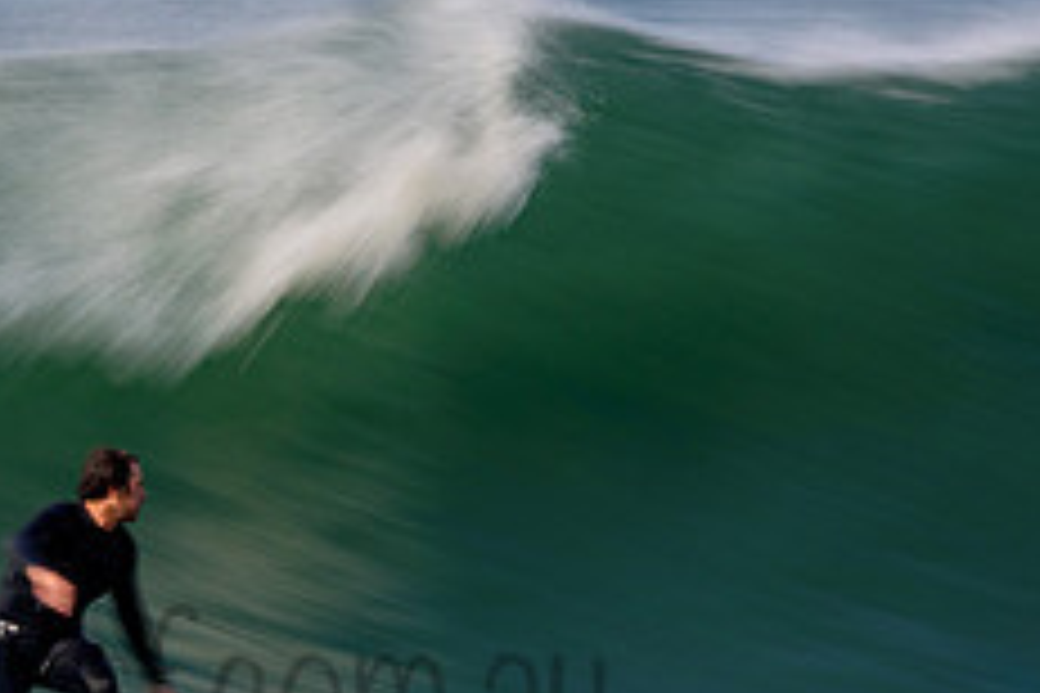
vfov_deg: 0.8
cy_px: 637
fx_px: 47952
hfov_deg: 1.2
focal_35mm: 1660
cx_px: 131
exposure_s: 1/20
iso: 100
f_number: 18
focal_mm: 440
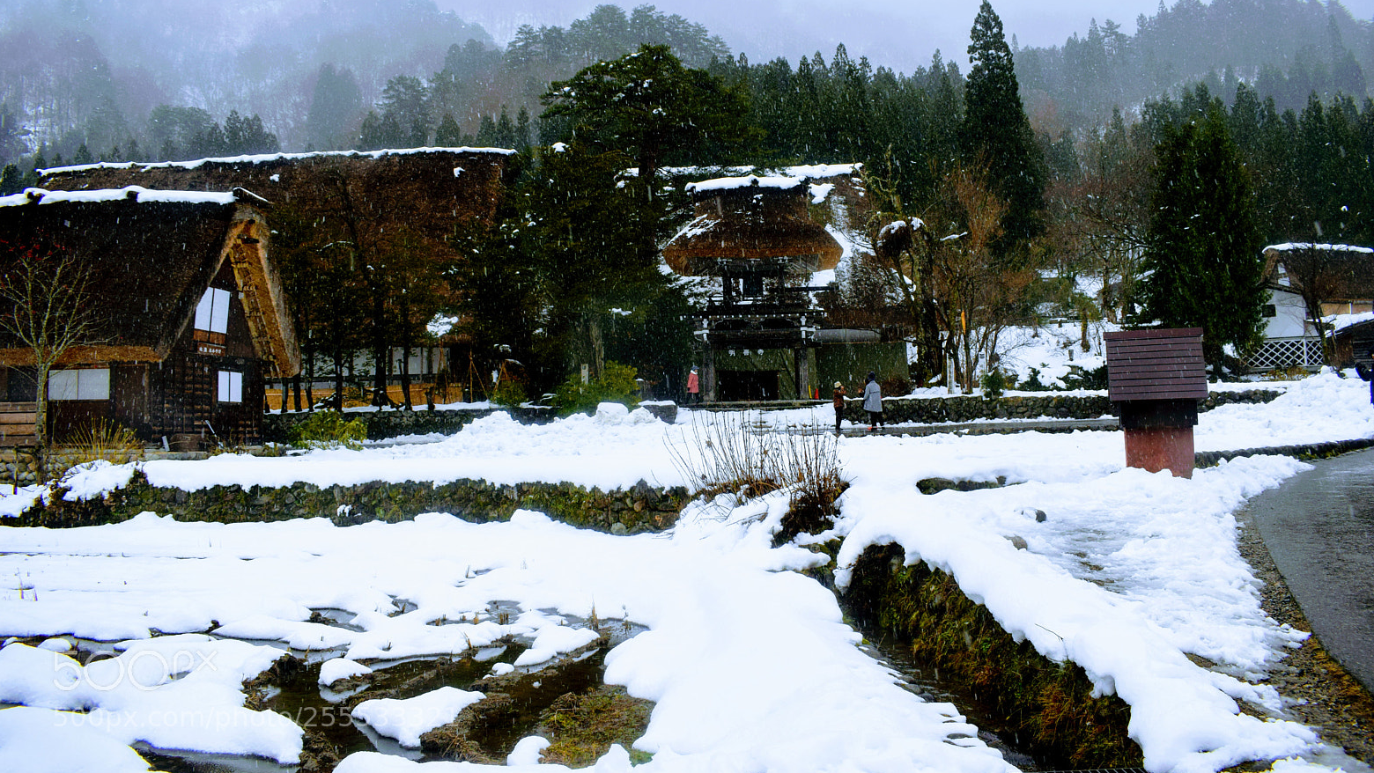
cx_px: 703
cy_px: 317
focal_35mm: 29
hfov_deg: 66.1
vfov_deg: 40.1
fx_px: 1057
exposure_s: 1/160
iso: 400
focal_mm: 18
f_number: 6.3
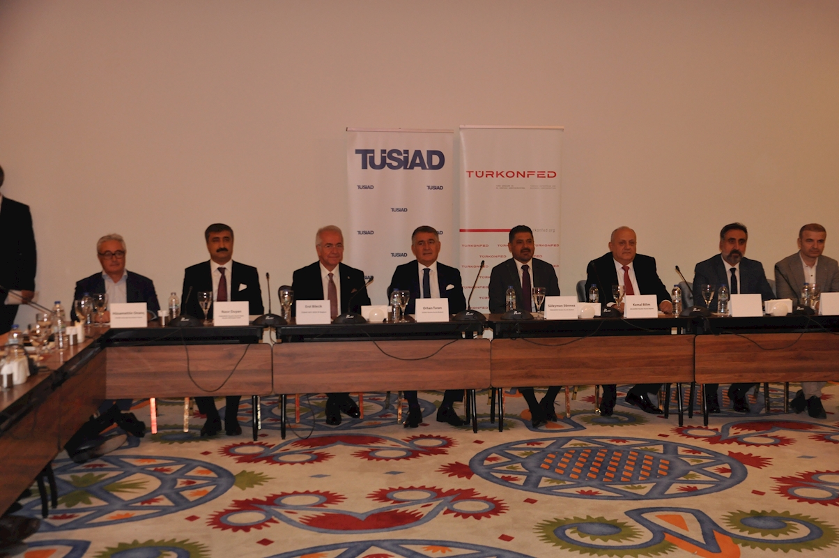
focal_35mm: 51
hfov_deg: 38.9
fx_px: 1187
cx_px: 420
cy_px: 279
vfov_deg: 26.4
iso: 1000
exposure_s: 1/60
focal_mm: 34
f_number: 4.2
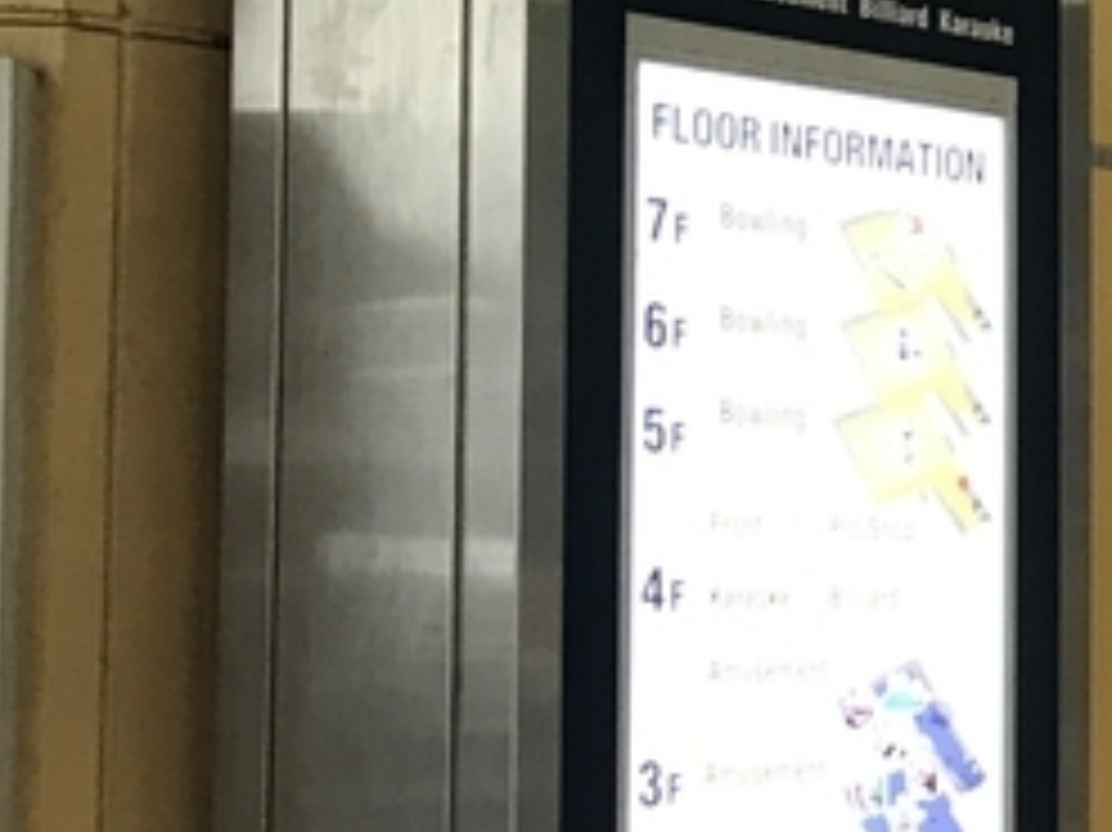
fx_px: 3725
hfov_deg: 14.1
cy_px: 387
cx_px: 2256
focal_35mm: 116
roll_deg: +1.7
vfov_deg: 12.8
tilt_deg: +3.8
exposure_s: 1/30
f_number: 1.8
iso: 25
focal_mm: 3.99
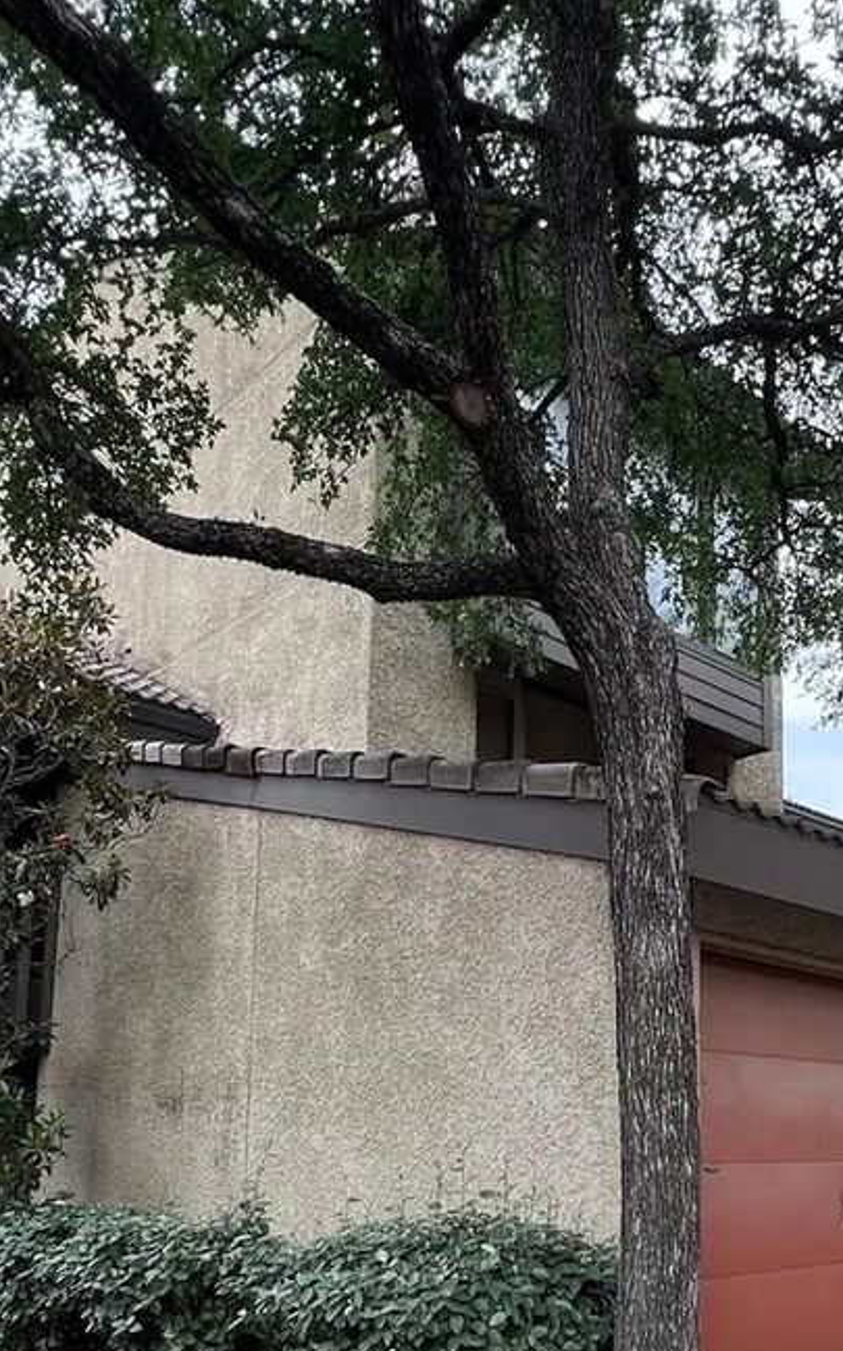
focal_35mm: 29
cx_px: 597
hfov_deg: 42.2
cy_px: 1021
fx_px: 1067
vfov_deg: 60.9
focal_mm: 1.57
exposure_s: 1/142
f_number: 1.8
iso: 32
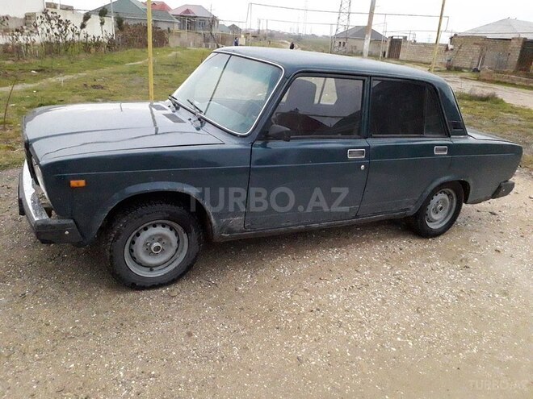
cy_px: 200
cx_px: 266
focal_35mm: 27
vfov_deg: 51.4
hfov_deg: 65.3
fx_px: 416
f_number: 1.9
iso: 800
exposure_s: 1/1055
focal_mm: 3.6
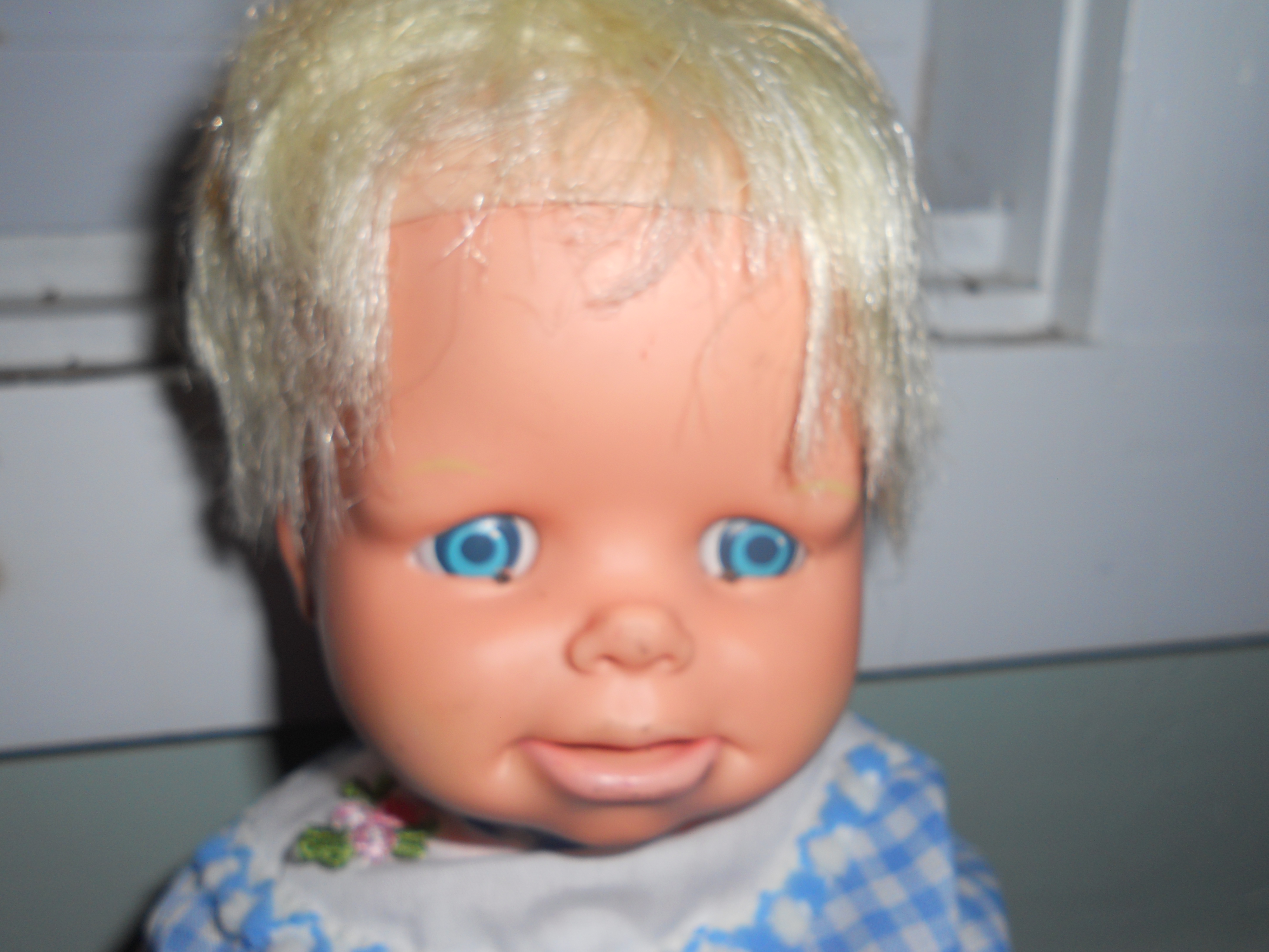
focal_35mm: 32
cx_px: 634
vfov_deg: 44.2
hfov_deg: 56.8
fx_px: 1173
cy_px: 476
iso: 80
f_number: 8.8
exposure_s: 1/25
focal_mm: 5.8
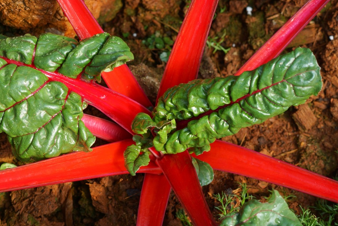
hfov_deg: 13.1
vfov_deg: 8.7
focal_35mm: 157
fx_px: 1474
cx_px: 172
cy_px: 113
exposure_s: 1/100
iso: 100
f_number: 6.3
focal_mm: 100
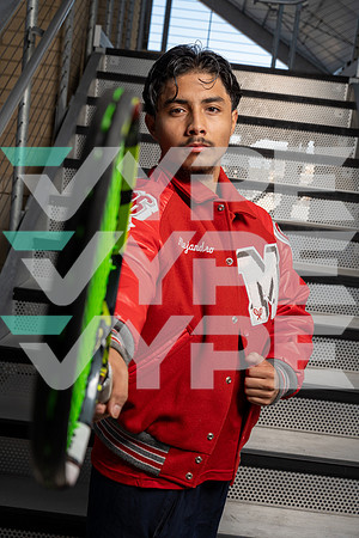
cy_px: 269
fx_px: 748
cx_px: 180
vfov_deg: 39.6
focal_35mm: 50
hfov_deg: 27.0
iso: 250
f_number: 8
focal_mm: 50
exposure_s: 1/250
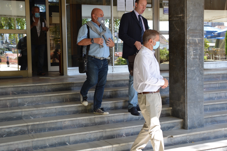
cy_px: 70
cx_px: 110
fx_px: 334
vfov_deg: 25.5
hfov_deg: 37.5
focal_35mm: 53
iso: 100
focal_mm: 28
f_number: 4.5
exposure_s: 1/80
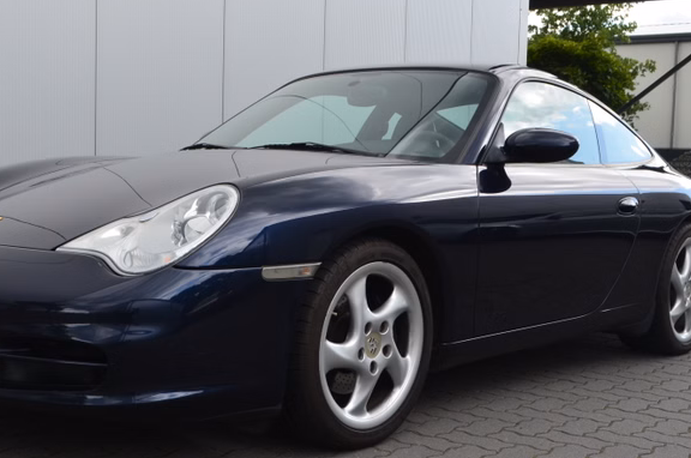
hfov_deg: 39.6
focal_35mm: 50
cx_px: 295
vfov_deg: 26.9
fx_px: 958
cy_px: 247
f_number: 10
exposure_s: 1/60
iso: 250
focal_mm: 24
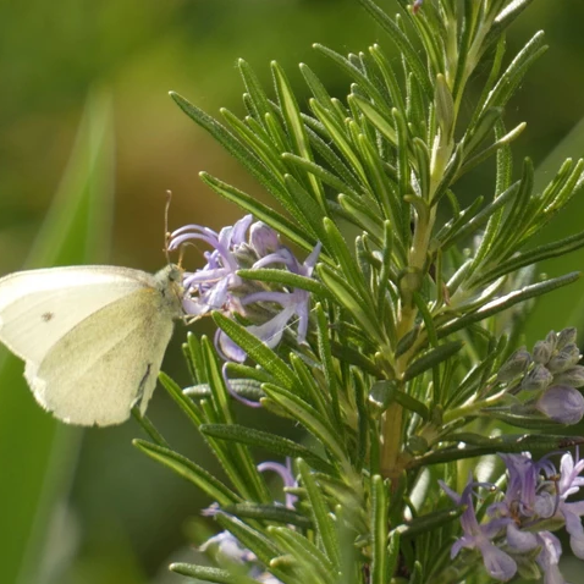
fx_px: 18686
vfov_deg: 1.8
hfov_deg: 1.8
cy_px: 292
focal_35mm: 979
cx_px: 198
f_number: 5.6
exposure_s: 1/125
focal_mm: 148.1
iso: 100
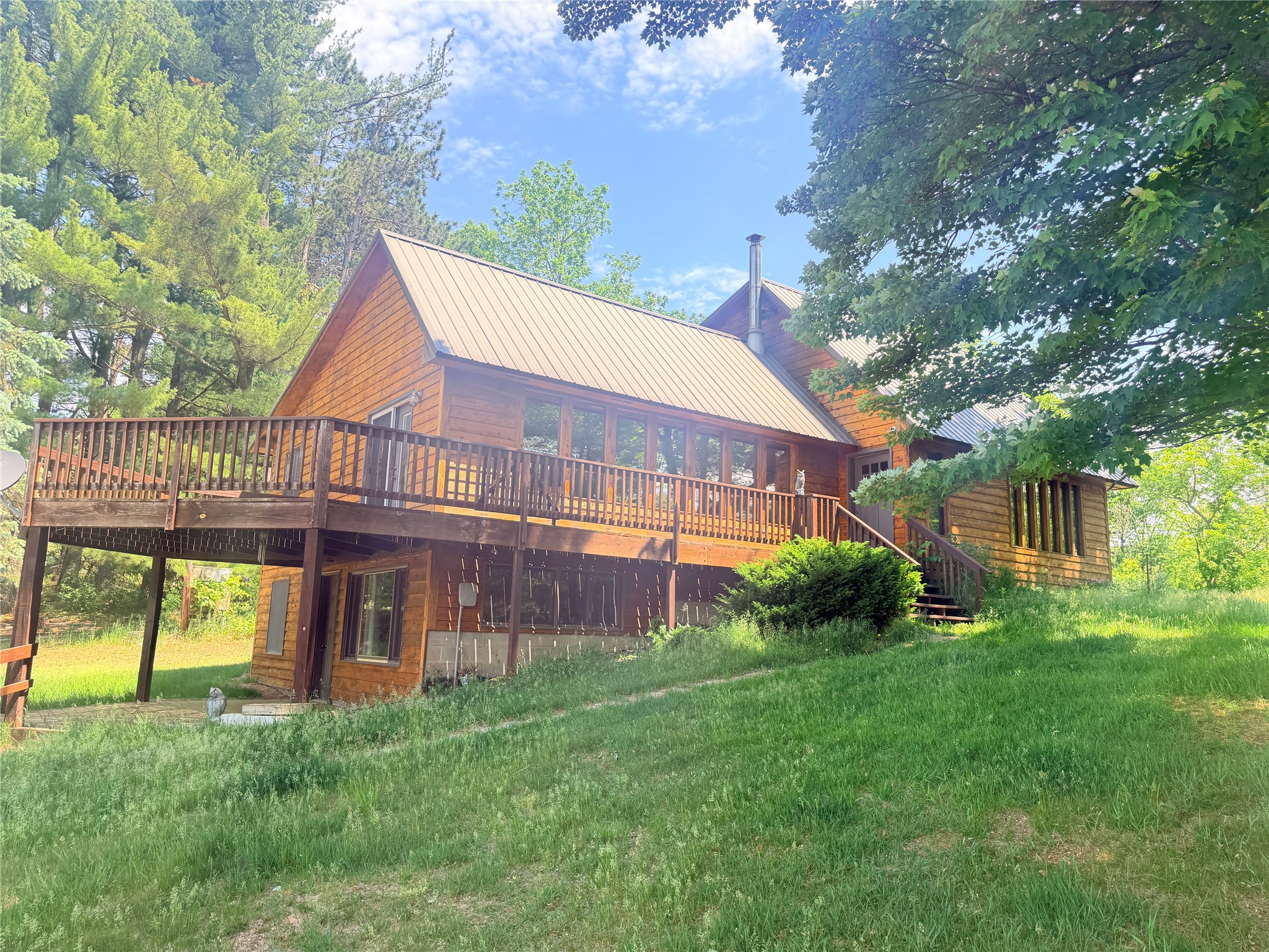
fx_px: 880
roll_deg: -0.8
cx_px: 634
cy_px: 476
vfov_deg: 56.8
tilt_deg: +10.1
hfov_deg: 71.6
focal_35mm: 24
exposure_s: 1/563
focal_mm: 6.76
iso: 100
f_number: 1.78
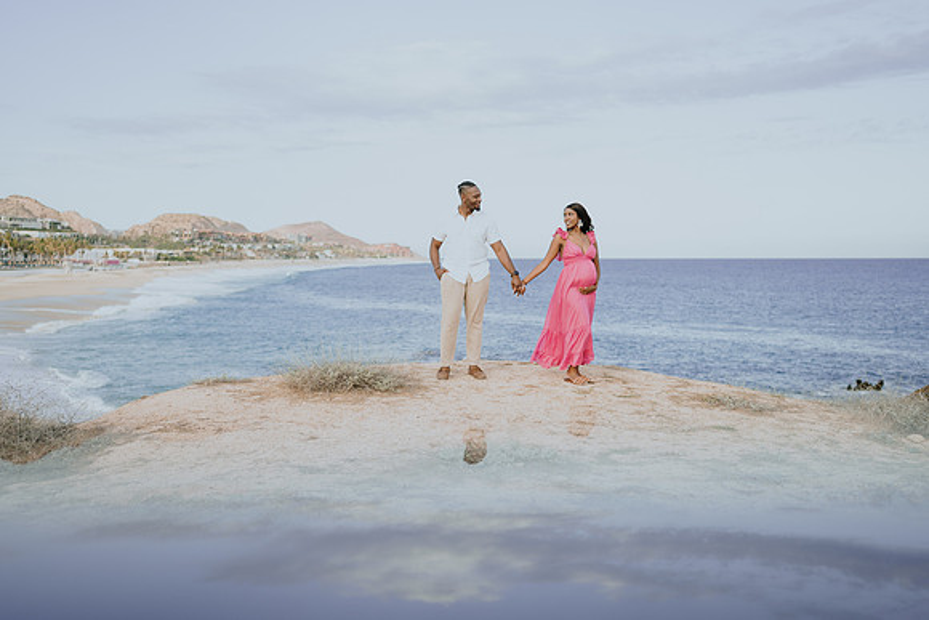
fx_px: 906
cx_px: 464
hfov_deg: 54.3
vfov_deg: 37.8
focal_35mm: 35
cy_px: 310
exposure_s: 1/640
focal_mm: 35
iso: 50
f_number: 1.8
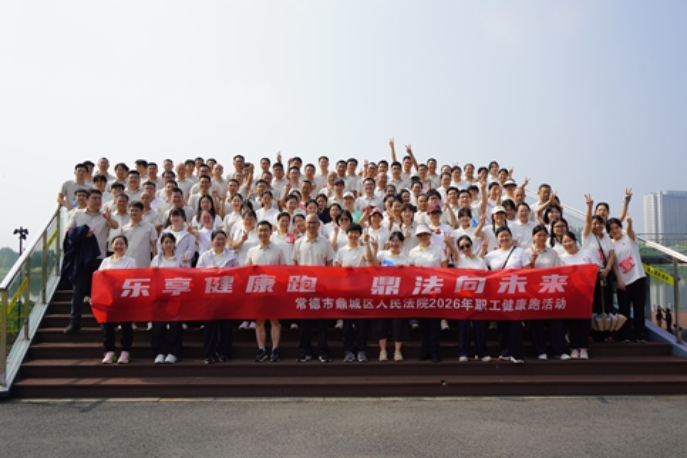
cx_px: 341
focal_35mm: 29
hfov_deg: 63.7
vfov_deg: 45.0
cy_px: 232
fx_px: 553
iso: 100
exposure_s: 1/640
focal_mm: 28
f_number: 5
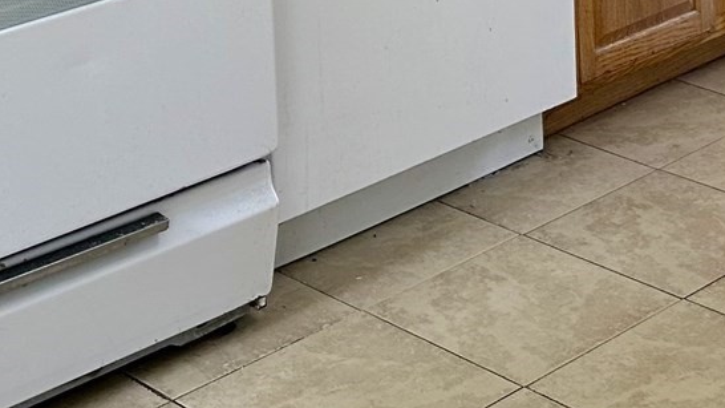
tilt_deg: -3.7
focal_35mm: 98
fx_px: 1884
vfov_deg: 11.0
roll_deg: +2.0
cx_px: 551
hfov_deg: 21.6
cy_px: -472
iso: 100
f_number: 1.78
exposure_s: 1/120
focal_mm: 6.86
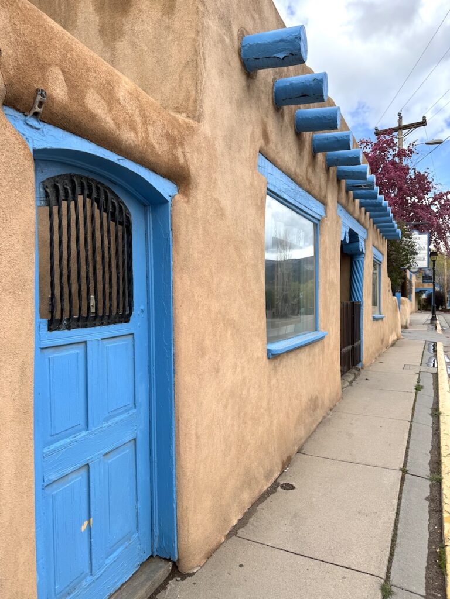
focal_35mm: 24
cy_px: 300
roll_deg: +0.7
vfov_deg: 71.6
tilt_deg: -1.7
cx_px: 225
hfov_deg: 56.8
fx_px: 416
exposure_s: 1/1172
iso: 80
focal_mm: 6.76
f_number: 1.78
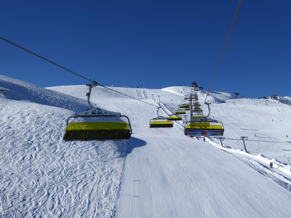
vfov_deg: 39.7
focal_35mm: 36
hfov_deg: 51.4
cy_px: 109
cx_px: 146
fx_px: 303
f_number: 3.7
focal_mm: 6.3
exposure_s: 1/2000
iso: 80
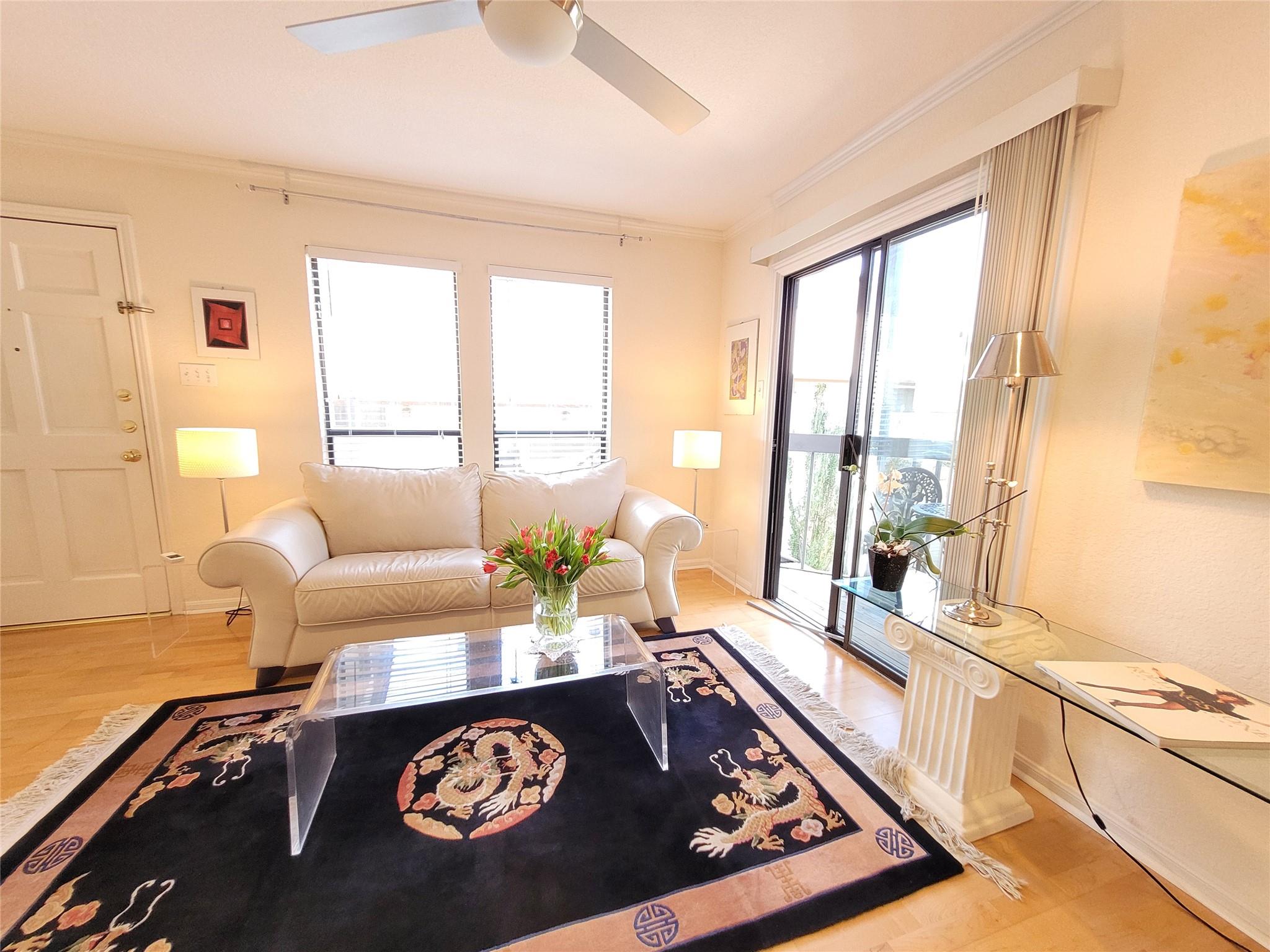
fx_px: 477
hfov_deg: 106.2
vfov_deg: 89.9
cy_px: 476
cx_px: 635
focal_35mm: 13
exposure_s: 1/60
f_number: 2.2
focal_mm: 1.74
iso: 250
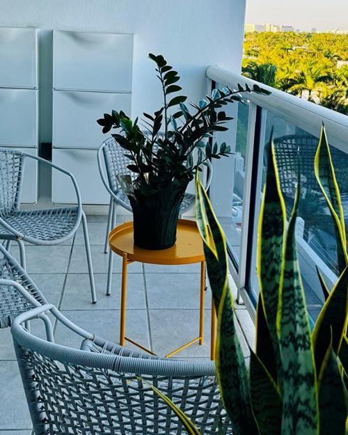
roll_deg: -1.7
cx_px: 164
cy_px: 139
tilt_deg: -11.3
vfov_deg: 40.5
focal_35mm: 45
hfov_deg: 33.4
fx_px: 579
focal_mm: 6.86
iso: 80
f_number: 1.78
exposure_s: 1/518
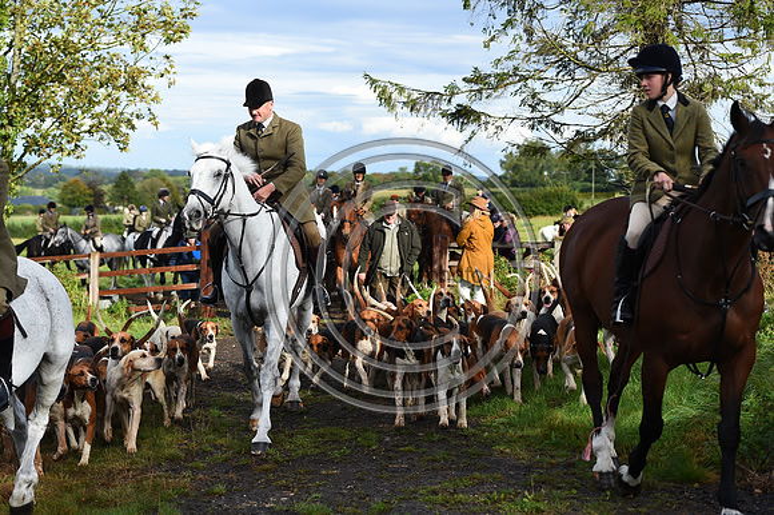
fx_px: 1504
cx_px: 387
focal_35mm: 70
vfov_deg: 19.4
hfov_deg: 28.9
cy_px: 258
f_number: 4
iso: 140
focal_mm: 70
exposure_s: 1/800
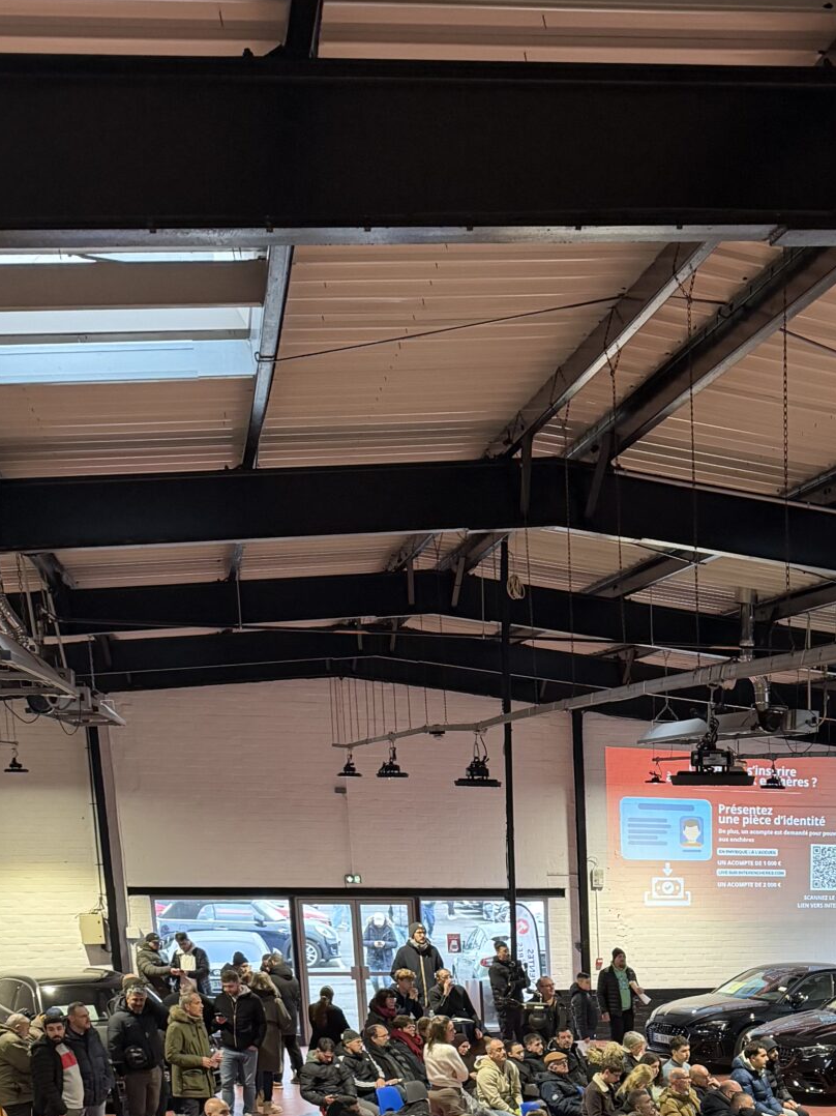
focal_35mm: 57
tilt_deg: -15.4
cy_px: 1314
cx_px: 871
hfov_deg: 24.3
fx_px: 1836
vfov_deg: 29.4
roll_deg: -1.6
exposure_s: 1/85
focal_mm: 6.76
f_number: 1.78
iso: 200
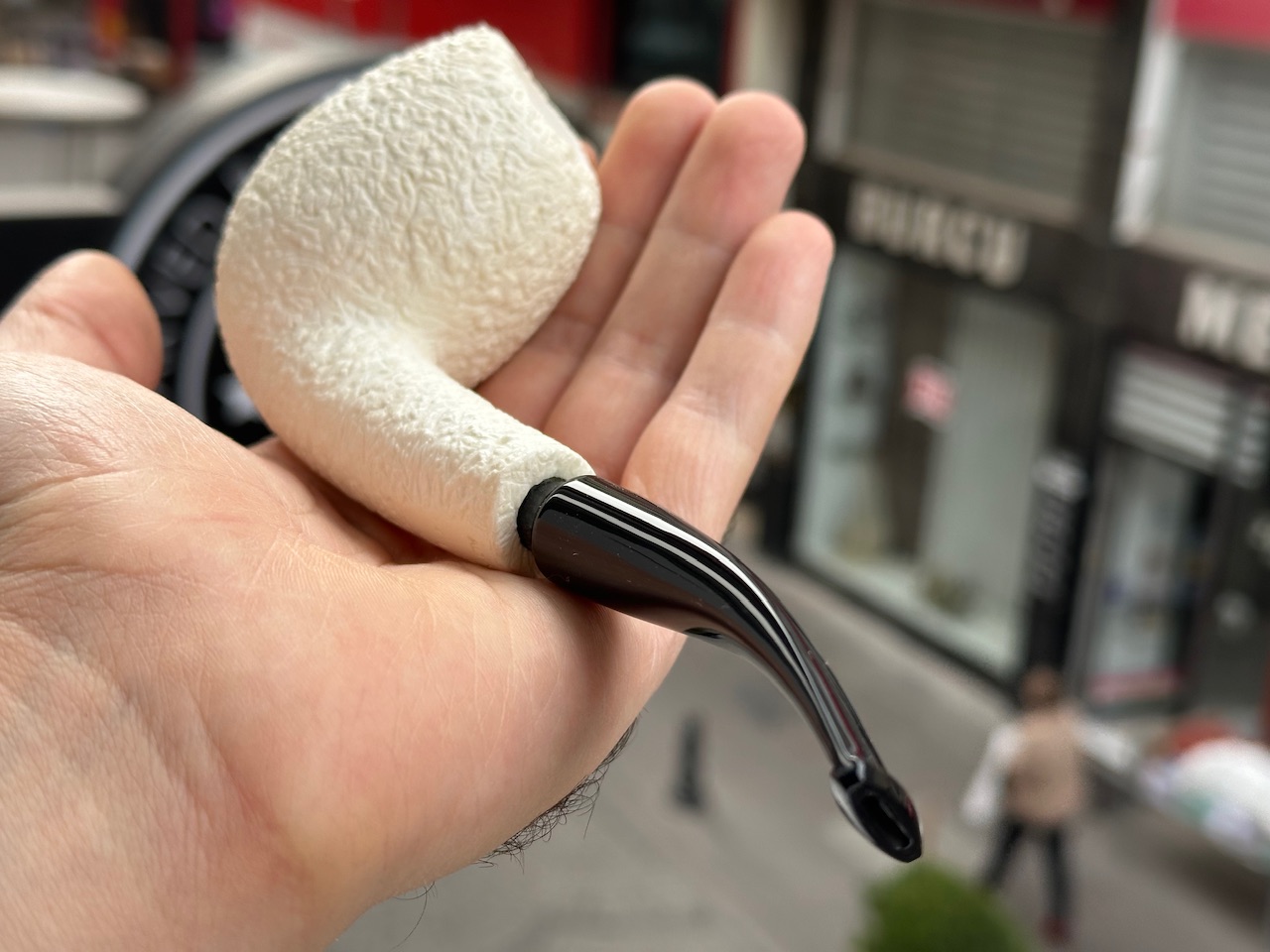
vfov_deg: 30.3
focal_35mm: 48
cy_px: 476
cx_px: 635
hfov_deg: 39.7
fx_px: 1761
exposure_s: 1/836
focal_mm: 6.86
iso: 64
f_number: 1.78
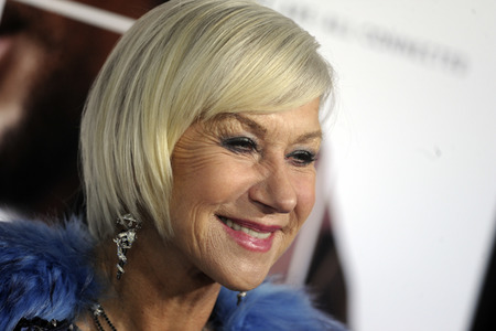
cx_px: 248
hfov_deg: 6.9
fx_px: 4133
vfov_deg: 4.6
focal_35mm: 300
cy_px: 166
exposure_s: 1/640
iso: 1600
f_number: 4.5
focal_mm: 300
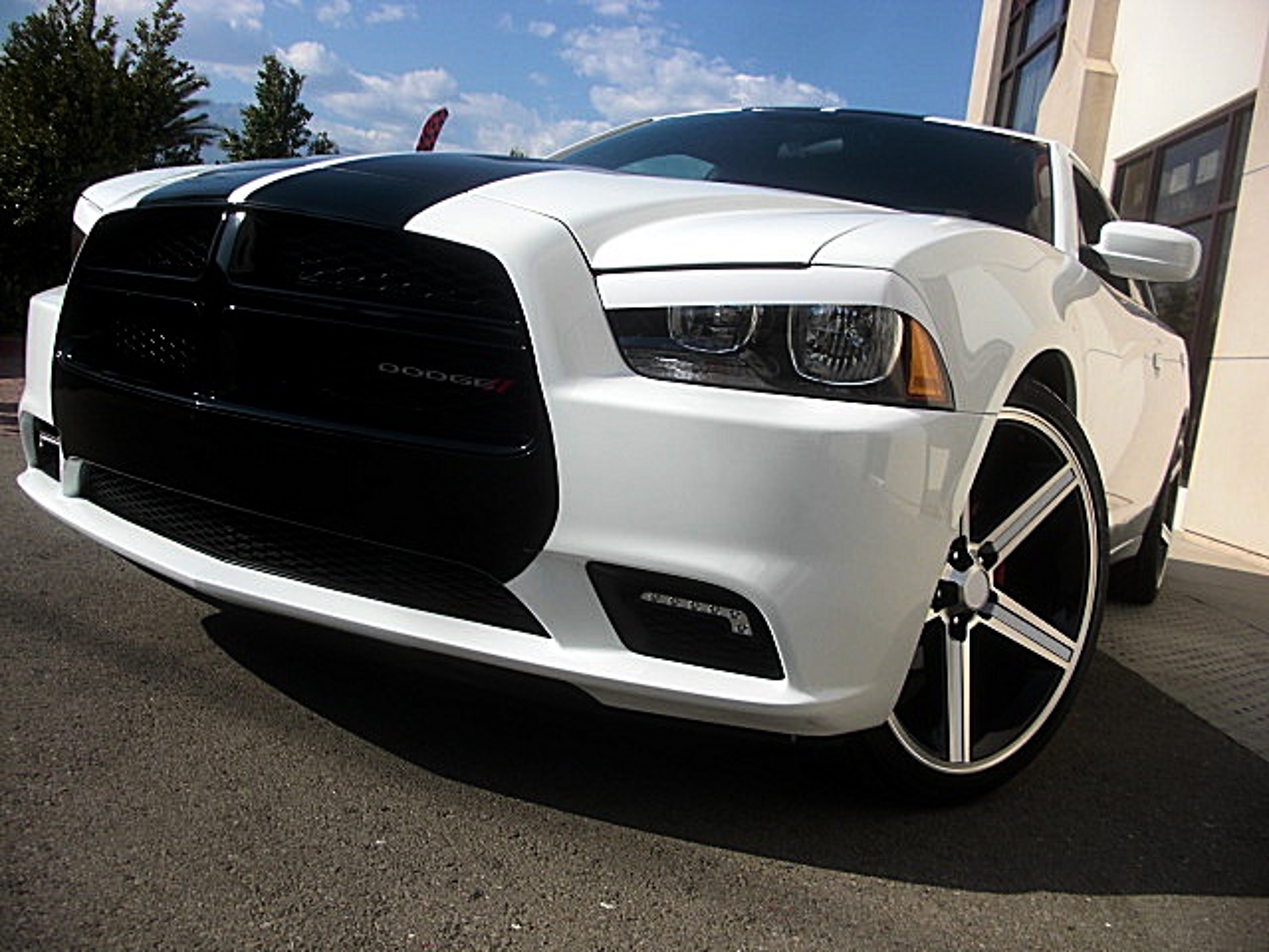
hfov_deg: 51.4
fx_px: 1320
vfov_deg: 39.7
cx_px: 634
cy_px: 476
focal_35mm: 36
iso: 50
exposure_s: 1/160
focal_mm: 6.3
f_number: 7.9
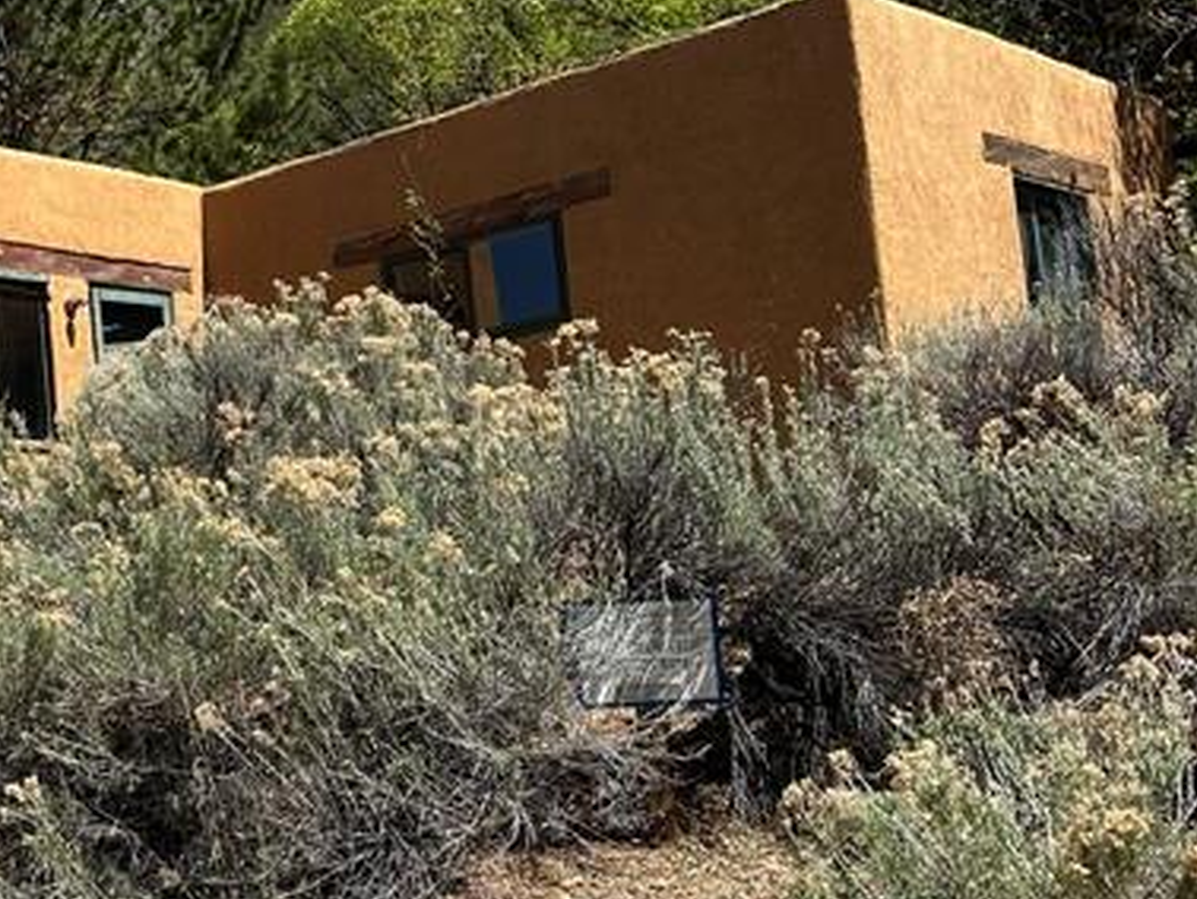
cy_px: 525
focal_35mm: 65
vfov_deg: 22.6
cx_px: -215
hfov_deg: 26.7
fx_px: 2249
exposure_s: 1/4348
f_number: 1.78
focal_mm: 6.86
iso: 80
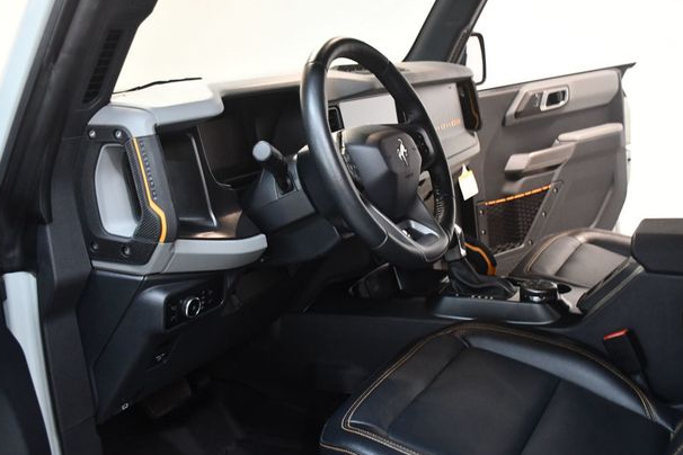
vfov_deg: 35.1
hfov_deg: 50.7
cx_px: 334
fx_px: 721
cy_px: 223
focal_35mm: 38
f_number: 3.8
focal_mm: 24
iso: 4000
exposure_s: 1/60
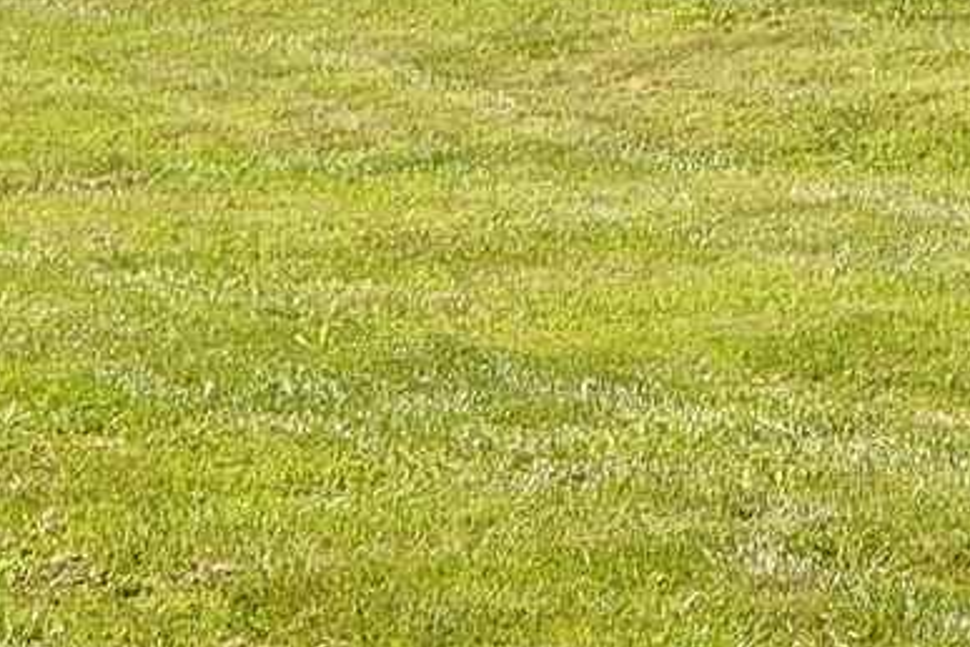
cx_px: 1233
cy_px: -790
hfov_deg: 7.3
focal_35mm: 278
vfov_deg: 4.8
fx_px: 7490
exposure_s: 1/1000
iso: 100
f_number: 2.8
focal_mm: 35
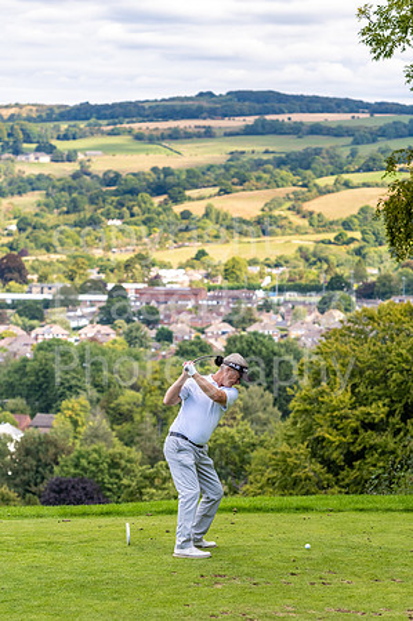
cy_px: 310
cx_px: 206
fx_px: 2587
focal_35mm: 150
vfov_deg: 13.7
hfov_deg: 9.1
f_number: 4.5
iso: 400
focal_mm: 100
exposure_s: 1/1250
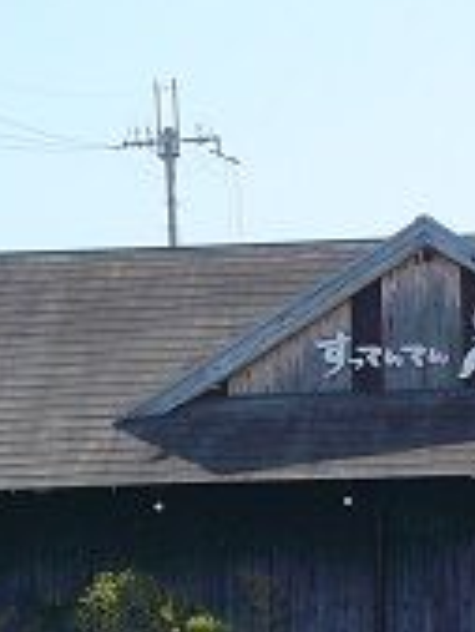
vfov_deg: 10.1
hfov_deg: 7.6
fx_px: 3545
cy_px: 553
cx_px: 423
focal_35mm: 194
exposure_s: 1/500
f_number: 3.8
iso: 100
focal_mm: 8.8
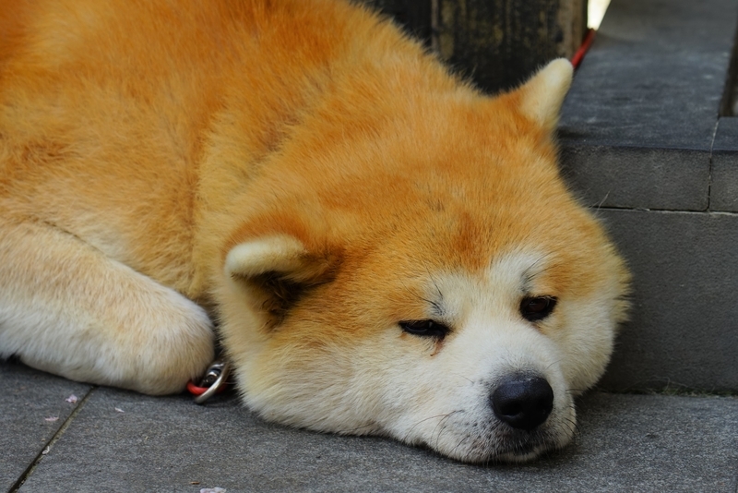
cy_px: 246
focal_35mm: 105
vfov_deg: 13.1
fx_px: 2153
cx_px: 369
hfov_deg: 19.4
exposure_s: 1/160
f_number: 5
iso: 100
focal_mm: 105
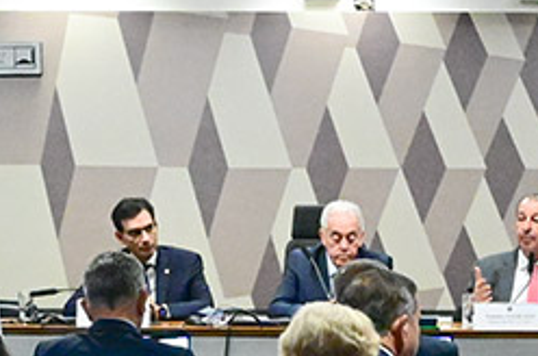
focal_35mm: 125
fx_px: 1863
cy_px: 558
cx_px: 670
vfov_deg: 10.5
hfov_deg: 15.7
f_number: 5.6
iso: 5000
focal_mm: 24
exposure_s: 1/160
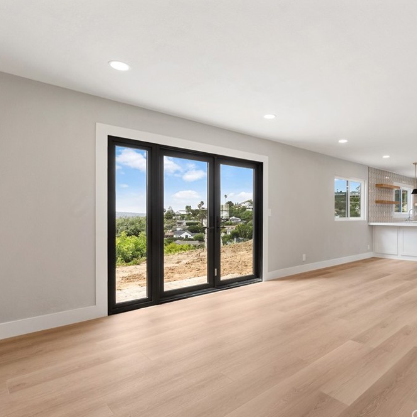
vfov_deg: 72.1
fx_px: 286
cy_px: 210
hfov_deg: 70.0
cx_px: 279
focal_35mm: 21
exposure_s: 1/80
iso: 320
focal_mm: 16
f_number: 9
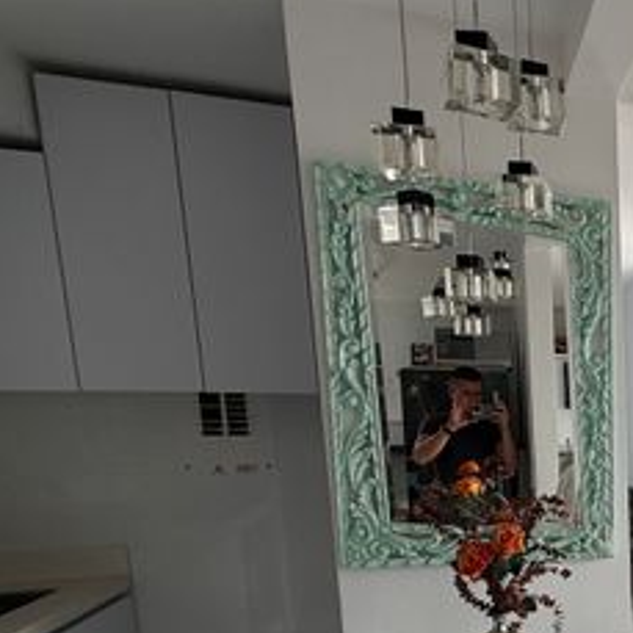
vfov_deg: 43.4
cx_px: 784
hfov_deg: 35.0
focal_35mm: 36
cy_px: 525
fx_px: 745
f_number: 2.2
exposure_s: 1/174
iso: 50
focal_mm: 2.22
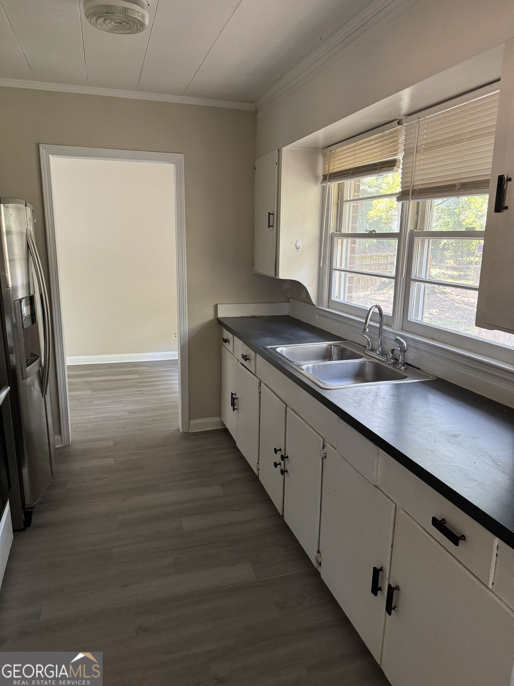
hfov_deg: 56.8
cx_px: 257
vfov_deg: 71.6
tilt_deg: -12.8
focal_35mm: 24
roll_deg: -1.2
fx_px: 475
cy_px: 343
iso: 400
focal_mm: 6.76
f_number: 1.78
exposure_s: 1/60
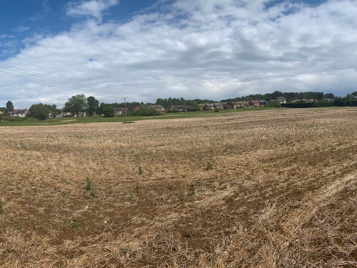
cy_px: 134
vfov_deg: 53.1
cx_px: 178
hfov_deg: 67.3
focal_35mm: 26
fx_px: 268
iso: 25
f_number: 1.8
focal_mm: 4.25
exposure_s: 1/3521
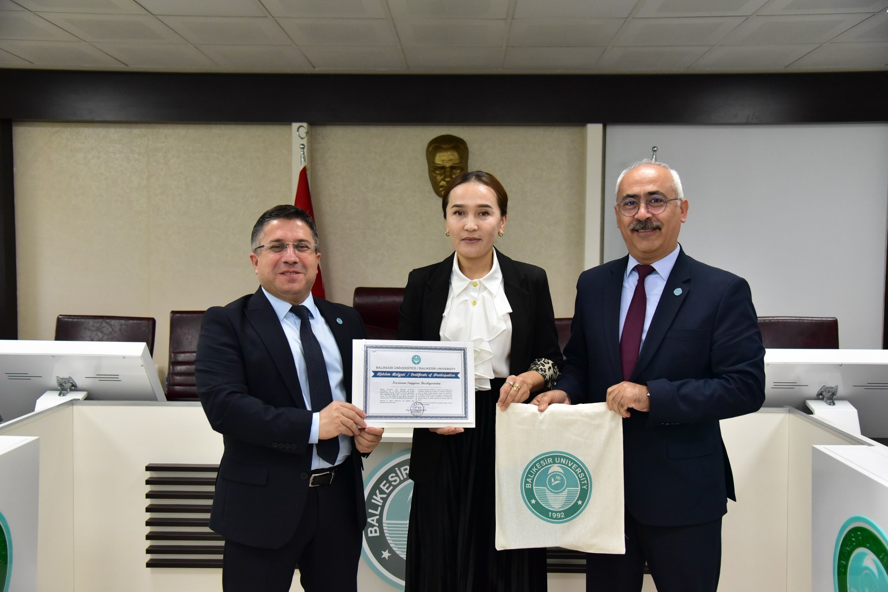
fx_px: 863
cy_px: 296
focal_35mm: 35
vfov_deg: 37.9
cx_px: 444
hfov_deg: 54.4
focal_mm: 35
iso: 3200
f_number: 4
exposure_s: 1/640
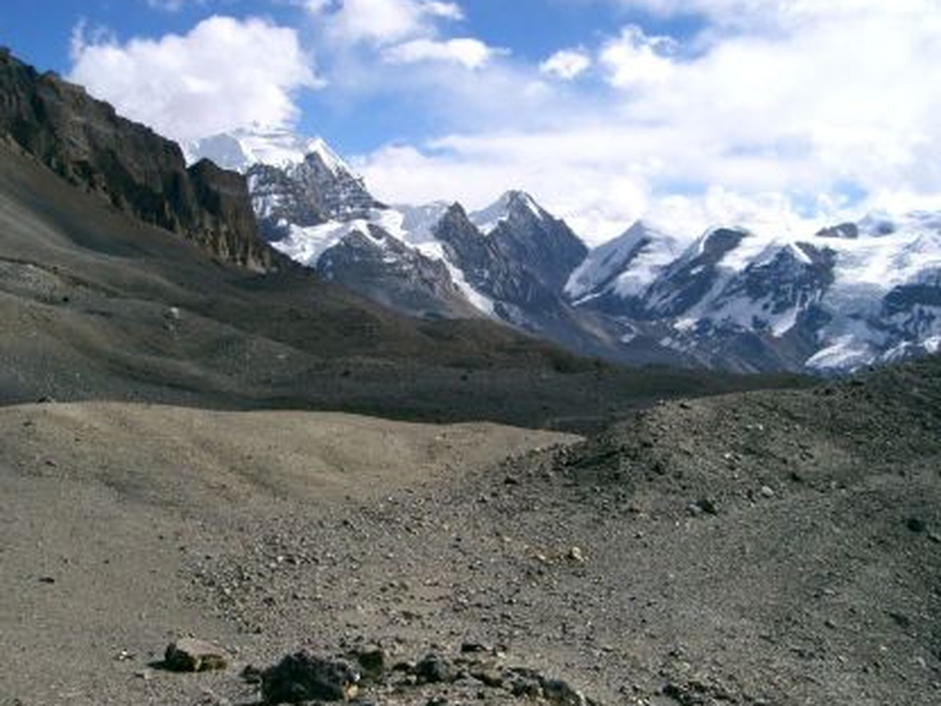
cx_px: 465
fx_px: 1087
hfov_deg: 46.8
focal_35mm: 40
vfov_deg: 36.0
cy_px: 355
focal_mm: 8
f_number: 4.8
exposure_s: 1/1000
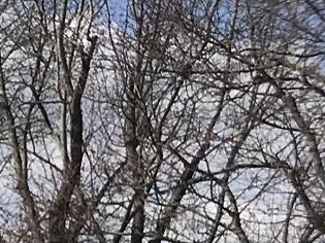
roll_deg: +0.4
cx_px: -697
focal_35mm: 182
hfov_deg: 8.7
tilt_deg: +0.7
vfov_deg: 7.9
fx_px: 1708
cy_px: 457
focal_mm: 3.99
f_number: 1.8
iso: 20
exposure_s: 1/3425
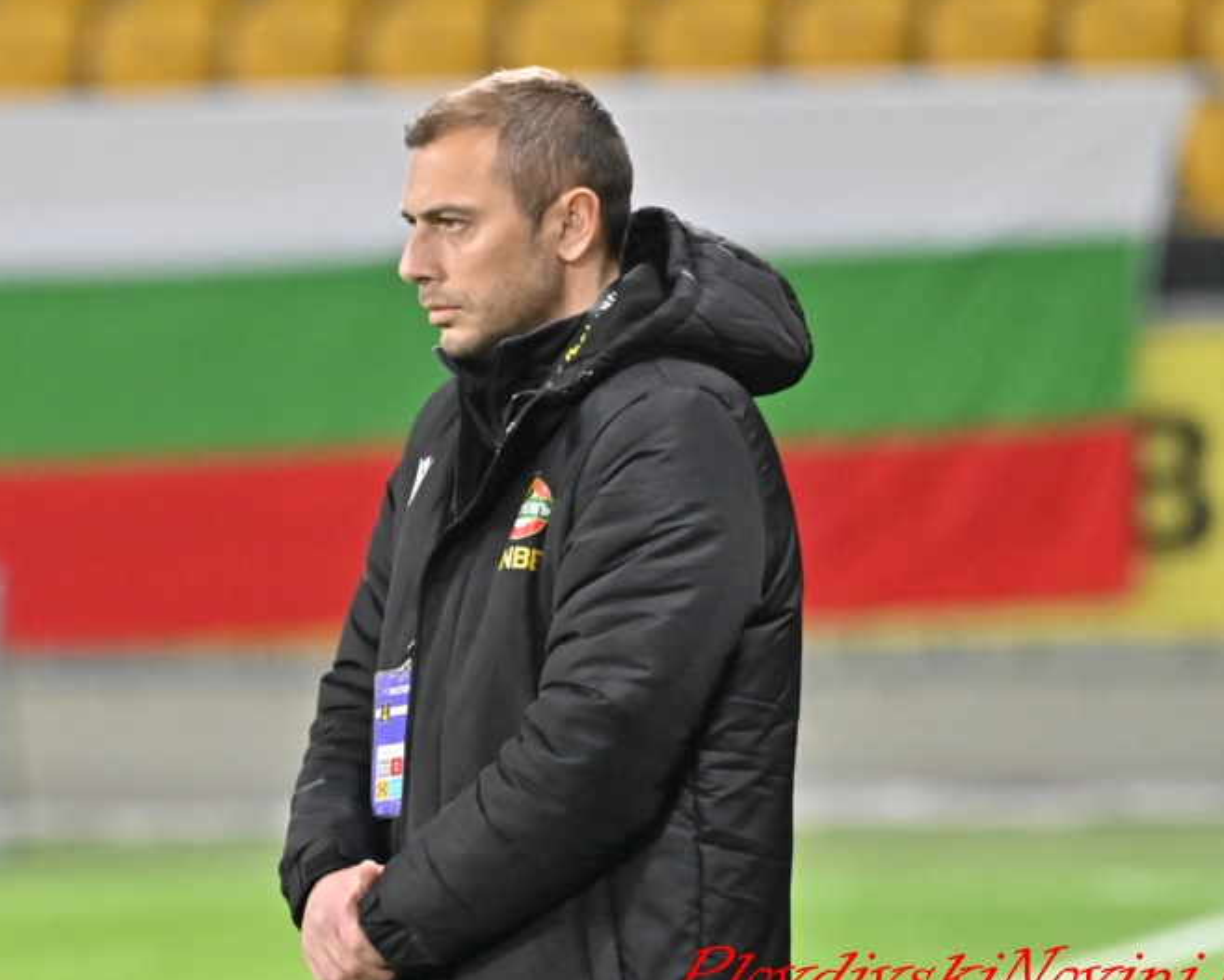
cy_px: 490
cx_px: 461
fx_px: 19027
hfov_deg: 3.7
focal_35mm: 525
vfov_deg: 3.0
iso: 10000
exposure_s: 1/1250
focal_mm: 360
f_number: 5.6
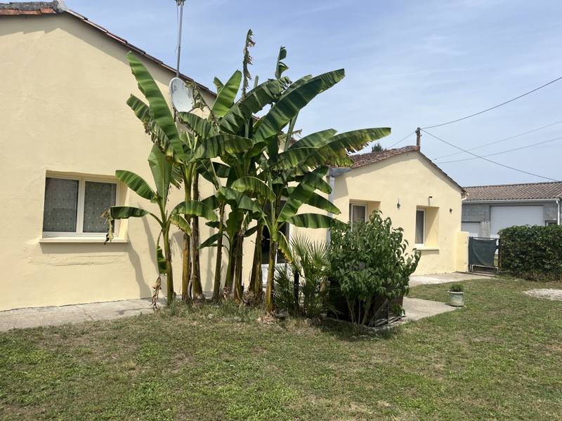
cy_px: 210
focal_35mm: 26
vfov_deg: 53.1
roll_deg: -1.1
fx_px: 422
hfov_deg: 67.3
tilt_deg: +2.4
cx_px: 281
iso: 50
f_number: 1.6
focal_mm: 5.1
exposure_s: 1/4149
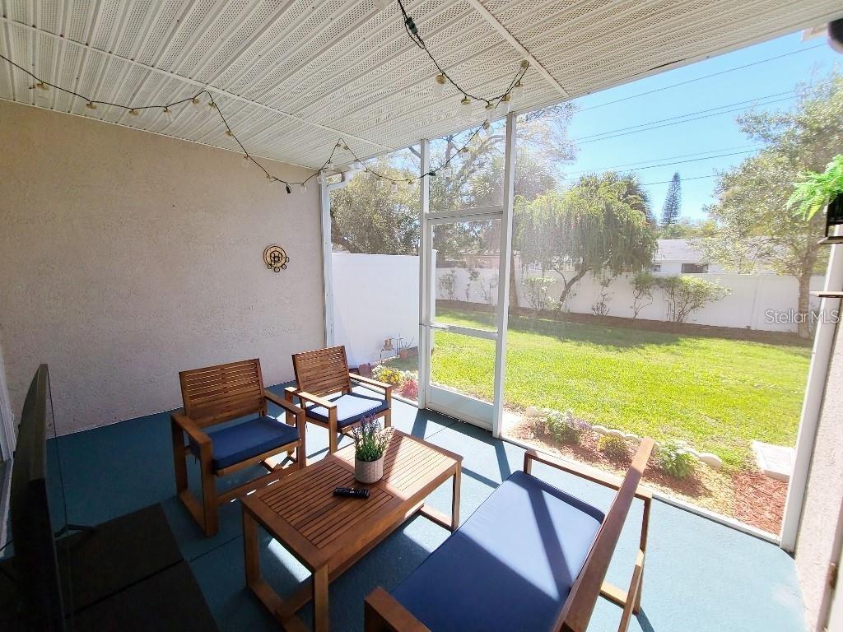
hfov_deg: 106.2
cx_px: 422
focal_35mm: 13
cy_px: 316
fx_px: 317
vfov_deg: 89.9
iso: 50
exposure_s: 1/516
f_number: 2.2
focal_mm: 2.2
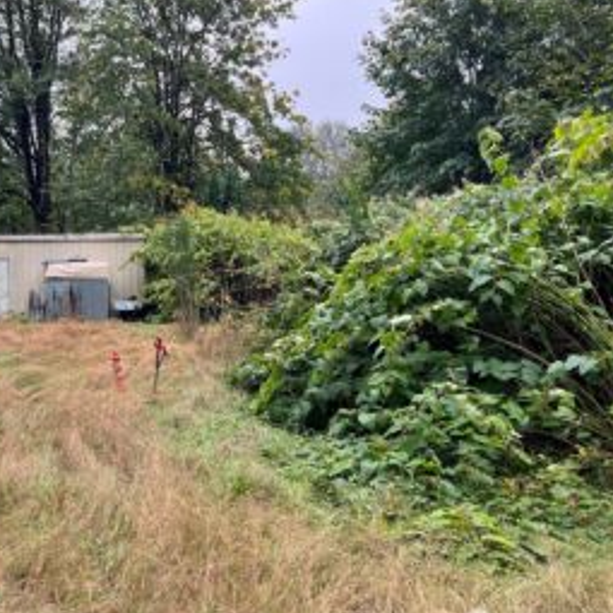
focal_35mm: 36
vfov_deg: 46.0
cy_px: 288
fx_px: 721
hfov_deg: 44.2
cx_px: 137
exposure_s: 1/384
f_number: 1.5
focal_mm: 5.7
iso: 50
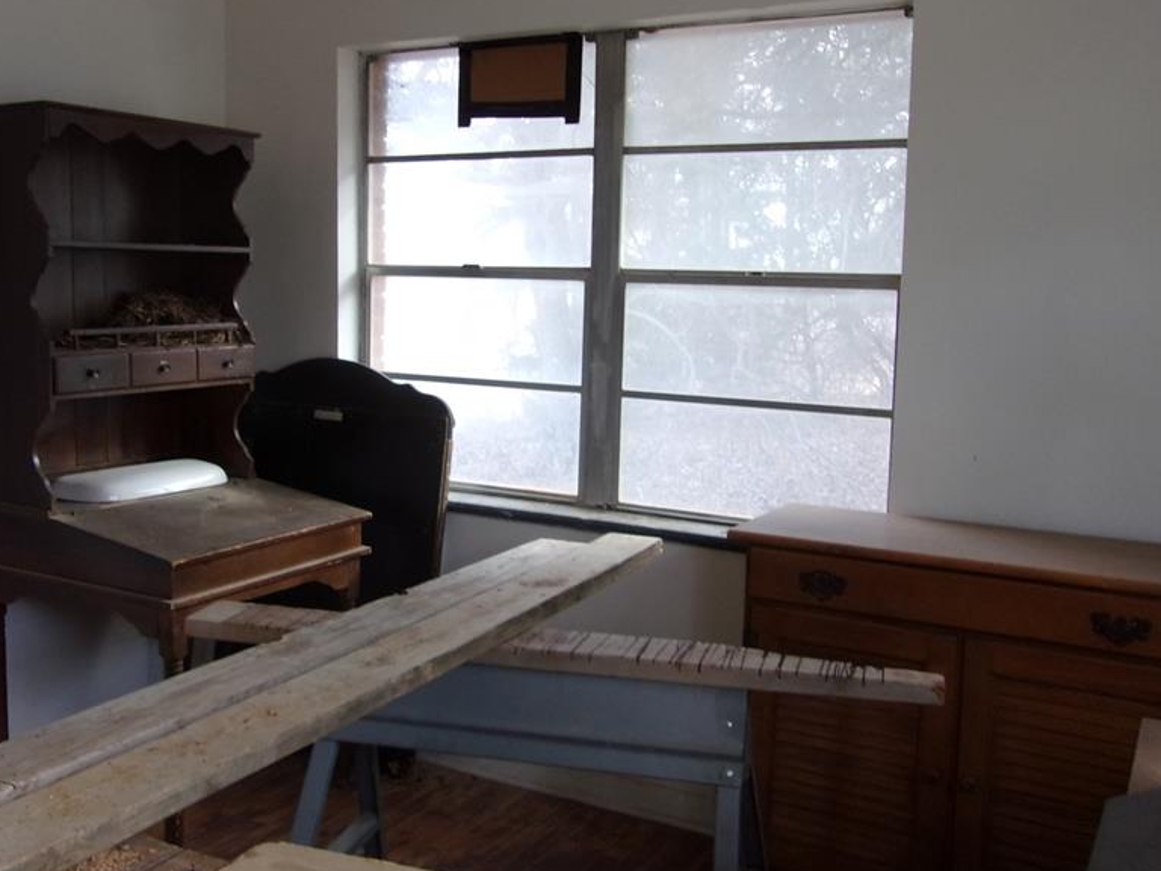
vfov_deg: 39.6
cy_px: 404
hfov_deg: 51.4
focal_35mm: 36
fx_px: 1207
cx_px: 570
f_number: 3
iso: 125
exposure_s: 1/34
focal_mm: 4.9
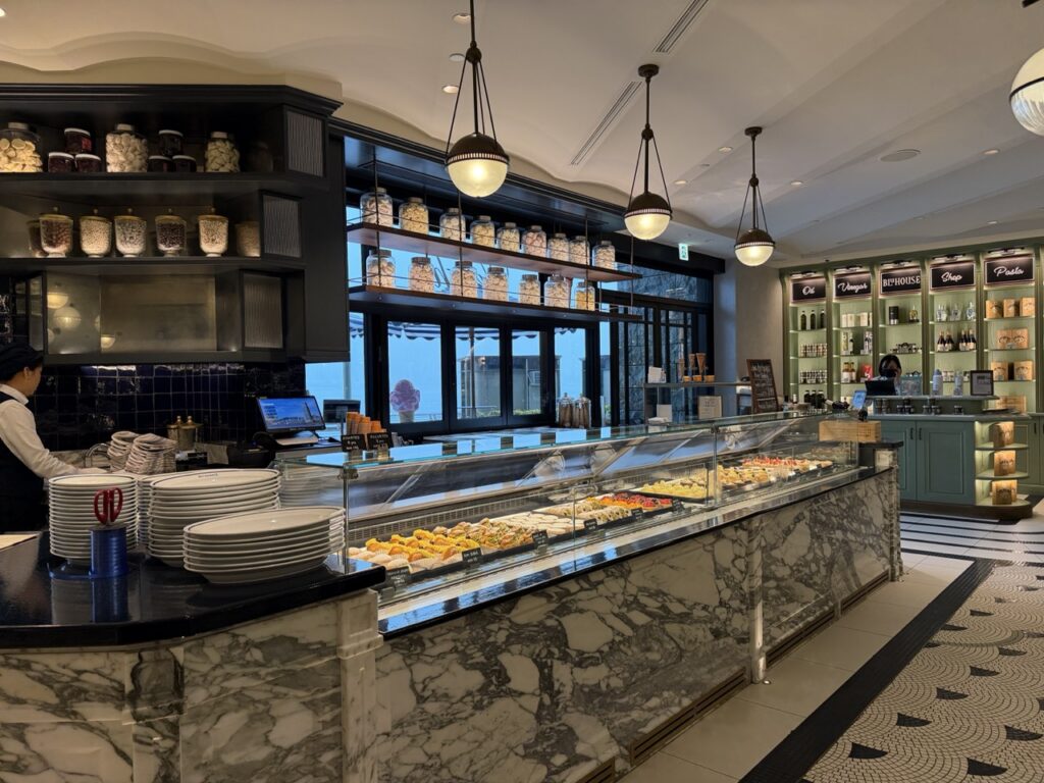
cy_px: 392
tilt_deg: -0.7
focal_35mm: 24
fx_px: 724
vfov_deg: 56.8
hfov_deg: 71.6
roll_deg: +1.3
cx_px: 522
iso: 250
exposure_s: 1/100
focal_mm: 6.76
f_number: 1.78
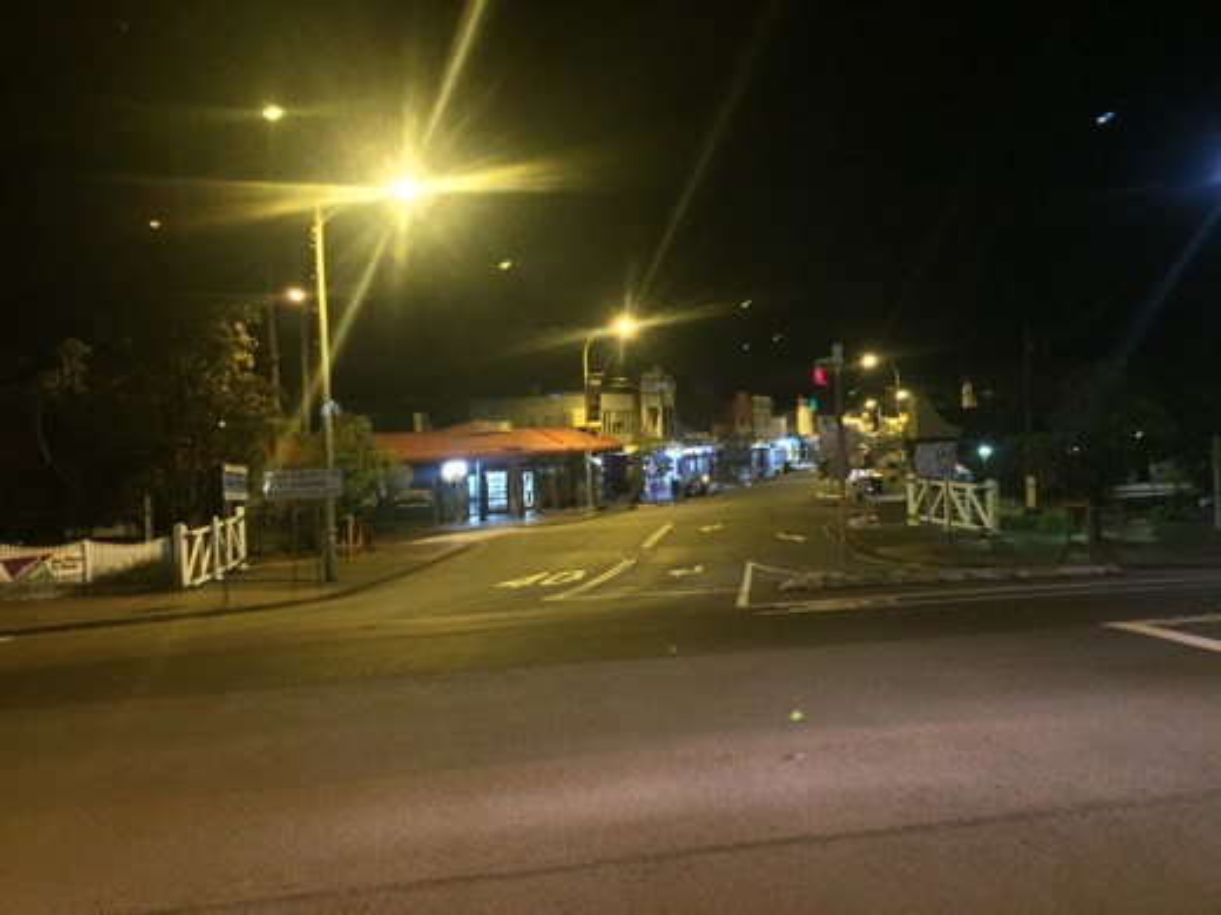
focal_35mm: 29
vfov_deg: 48.2
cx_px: 610
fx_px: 1023
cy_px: 458
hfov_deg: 61.7
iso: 500
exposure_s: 1/15
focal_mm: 4.15
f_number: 2.2
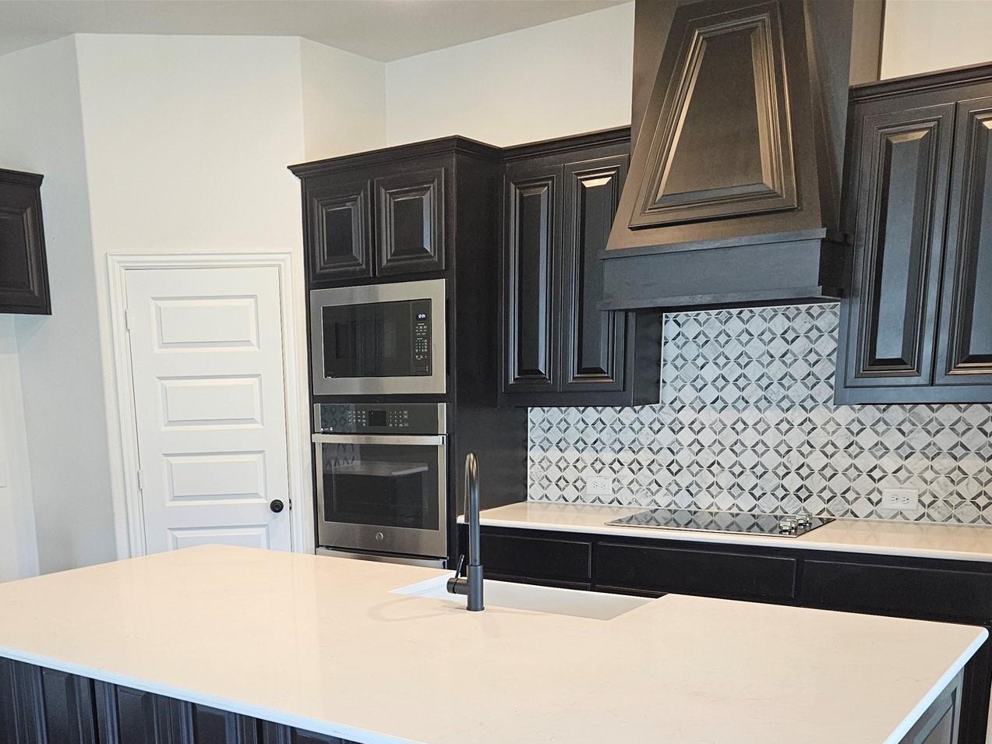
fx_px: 1060
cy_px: 598
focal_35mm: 37
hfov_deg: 49.7
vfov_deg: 37.3
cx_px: 374
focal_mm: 5.4
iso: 250
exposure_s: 1/120
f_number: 1.8
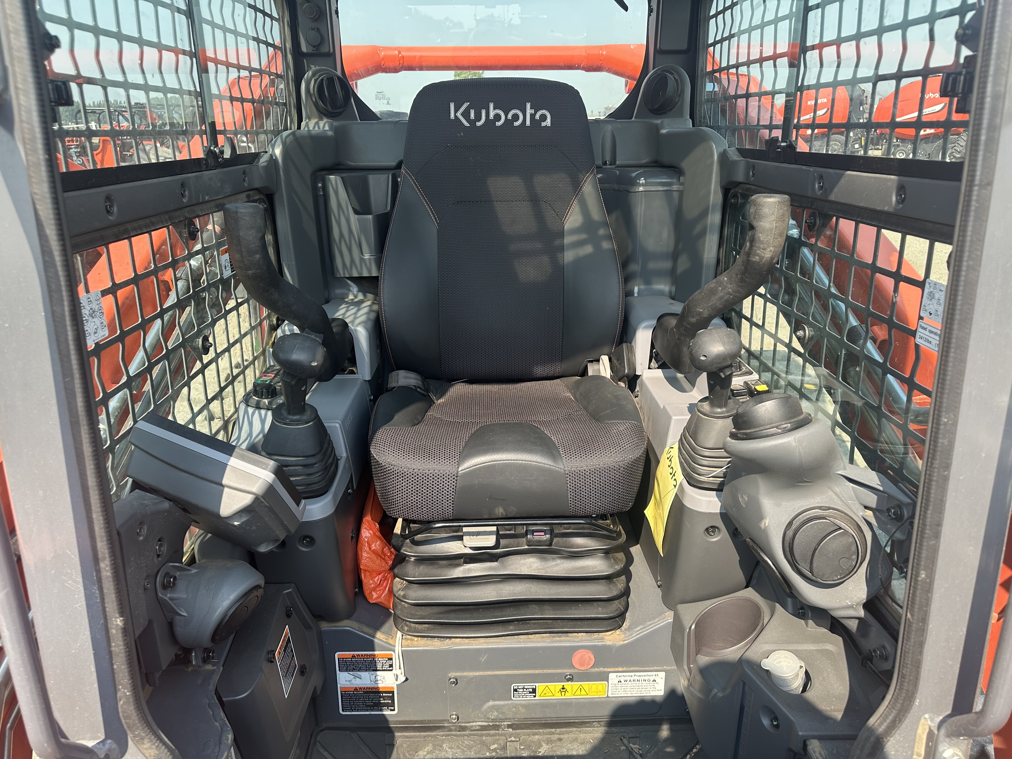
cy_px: 380
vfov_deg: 56.8
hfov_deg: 71.6
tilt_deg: -19.4
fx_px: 702
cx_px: 506
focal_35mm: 24
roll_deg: +1.4
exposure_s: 1/910
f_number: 1.78
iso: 80
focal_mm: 6.86
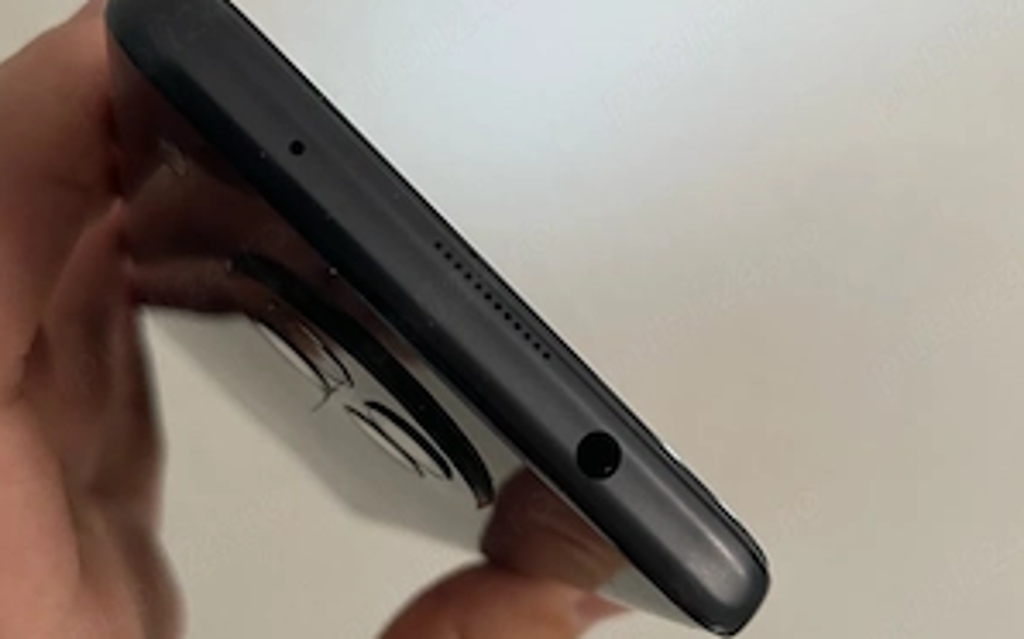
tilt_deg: -38.9
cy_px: 344
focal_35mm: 37
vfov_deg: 34.4
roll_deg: +5.7
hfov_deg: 52.8
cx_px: 512
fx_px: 1032
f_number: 1.6
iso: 200
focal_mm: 4.2
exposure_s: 1/60
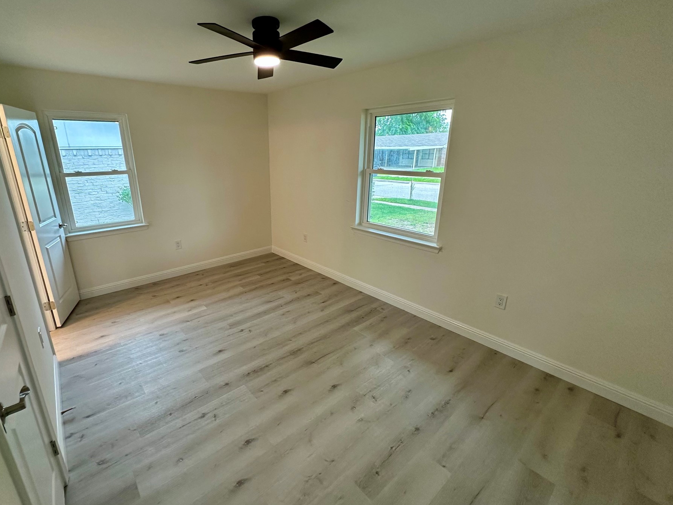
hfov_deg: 93.9
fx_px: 311
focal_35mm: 16
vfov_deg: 78.1
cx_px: 289
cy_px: 245
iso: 160
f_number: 2.2
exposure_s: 1/120
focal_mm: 2.22
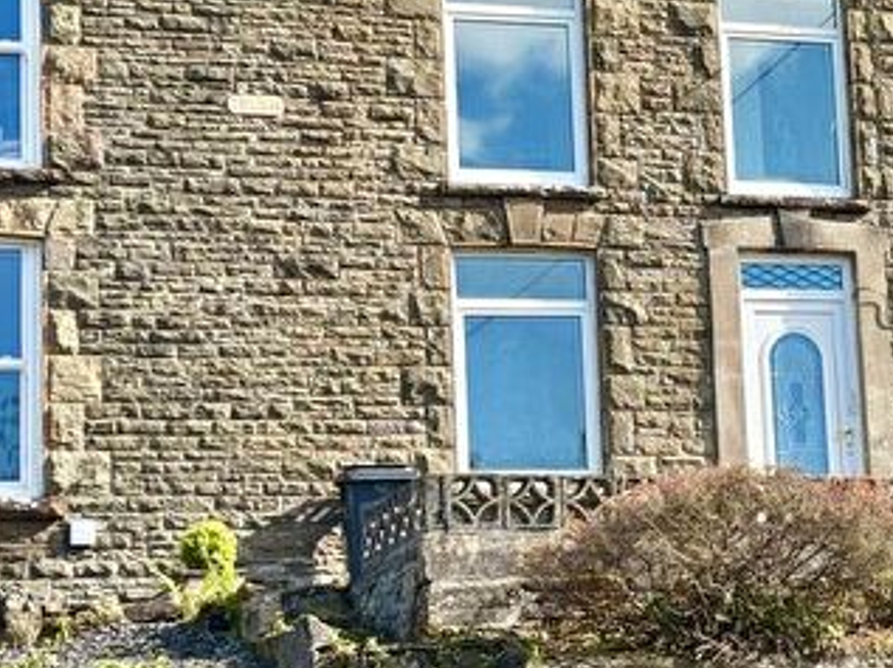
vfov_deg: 12.8
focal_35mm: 115
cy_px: 249
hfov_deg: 16.7
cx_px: 952
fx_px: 2963
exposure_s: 1/1115
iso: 32
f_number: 1.6
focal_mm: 5.96
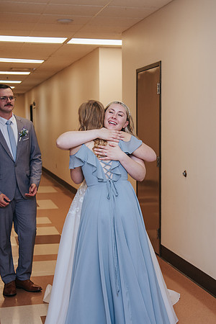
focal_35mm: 66
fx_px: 593
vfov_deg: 30.5
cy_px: 162
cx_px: 119
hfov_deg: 20.6
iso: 800
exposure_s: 1/200
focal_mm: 44
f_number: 4
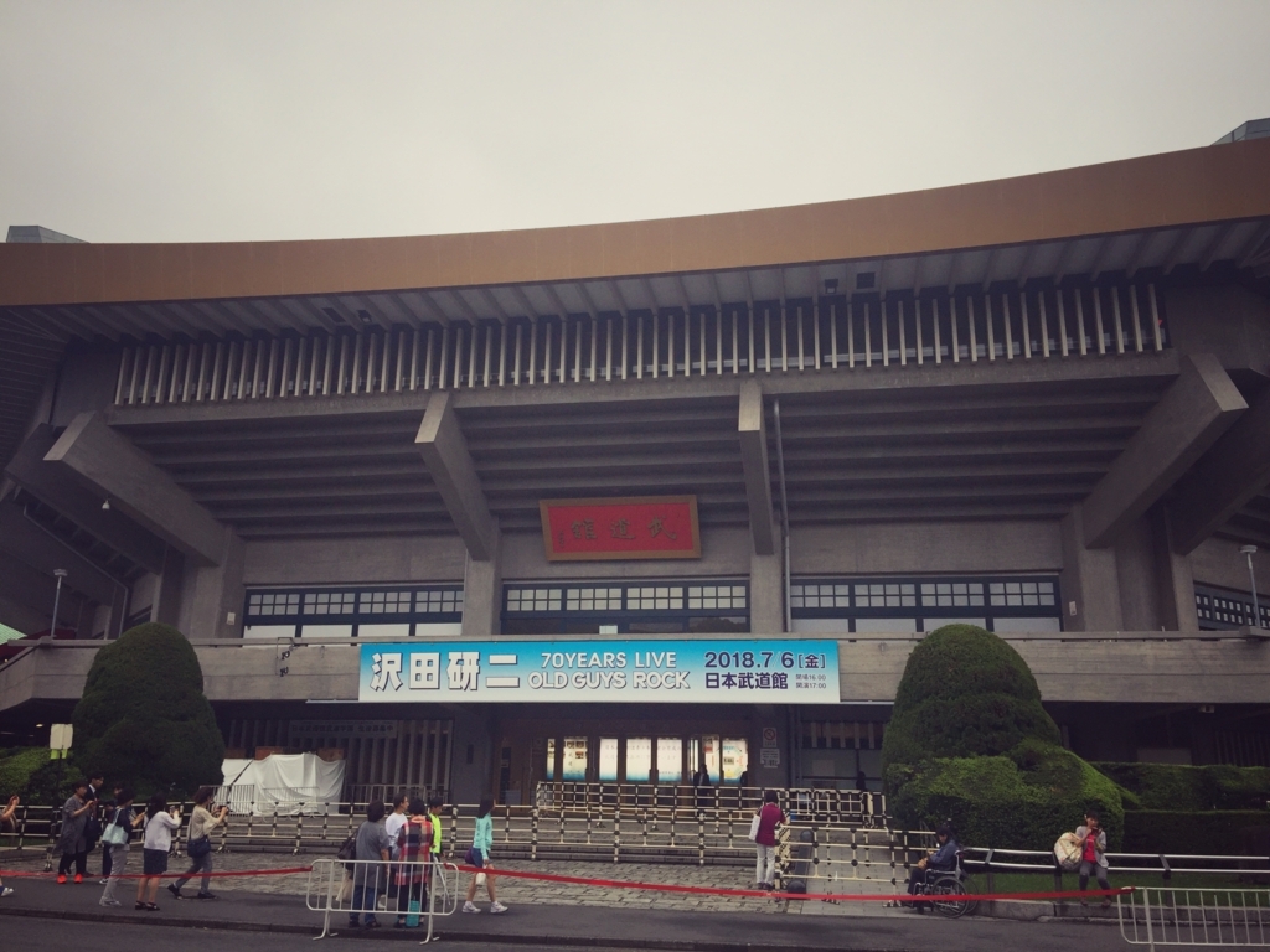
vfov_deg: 48.2
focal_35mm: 29
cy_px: 476
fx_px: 1064
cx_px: 635
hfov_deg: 61.7
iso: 32
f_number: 2.2
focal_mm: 4.15
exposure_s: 1/465
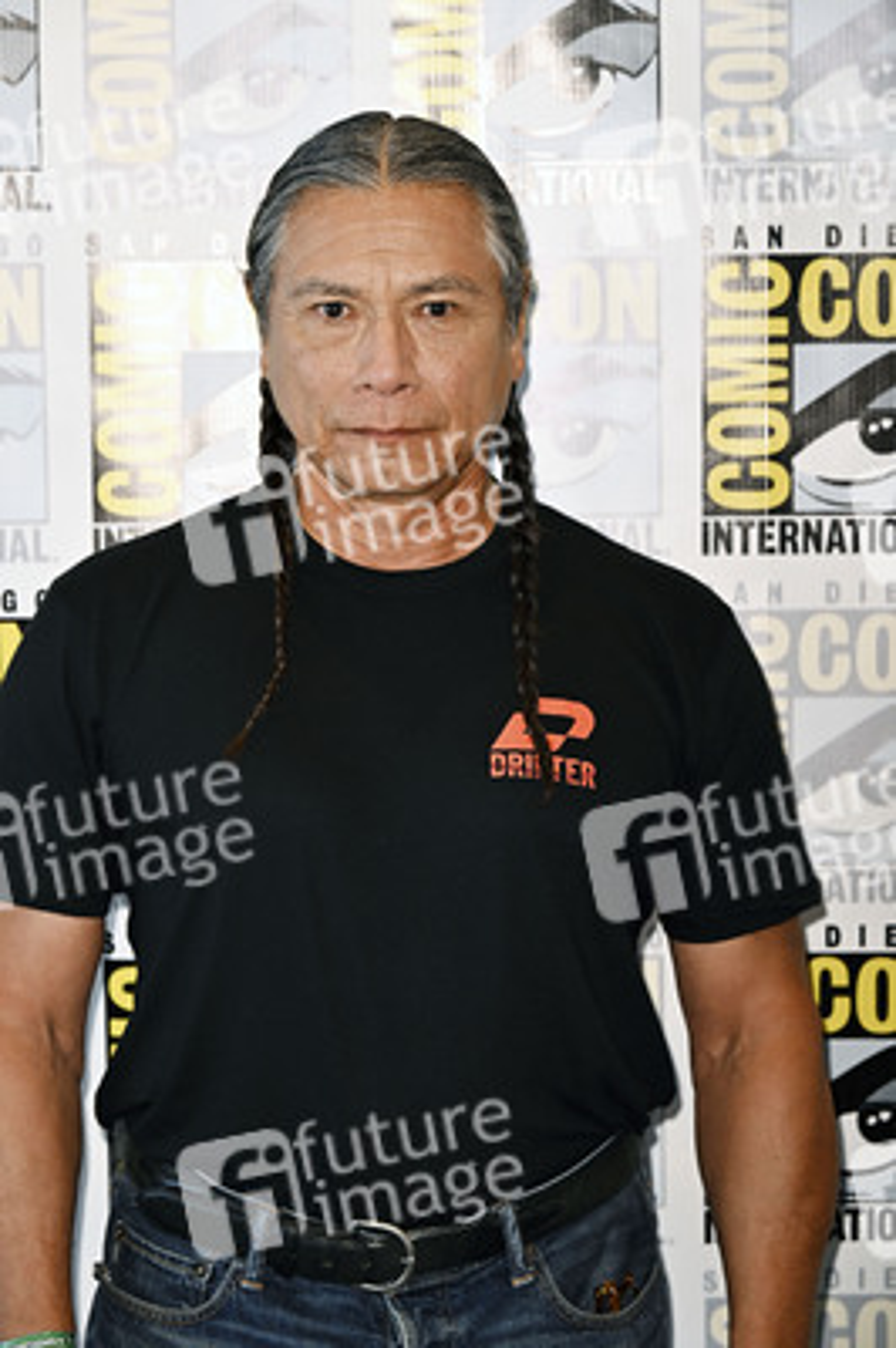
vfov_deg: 21.5
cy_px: 674
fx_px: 3553
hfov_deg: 14.4
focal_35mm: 95
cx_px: 448
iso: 1250
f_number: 5
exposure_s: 1/250
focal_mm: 95
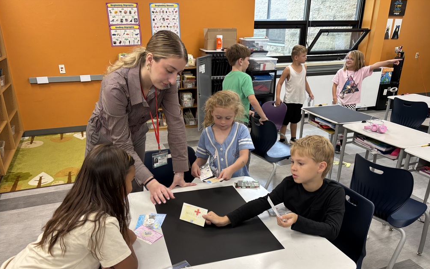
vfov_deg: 44.3
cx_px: 212
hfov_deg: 66.5
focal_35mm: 28
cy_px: 163
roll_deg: -0.1
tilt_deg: -22.5
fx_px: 328
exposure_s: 1/60
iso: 160
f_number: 1.6
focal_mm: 5.96
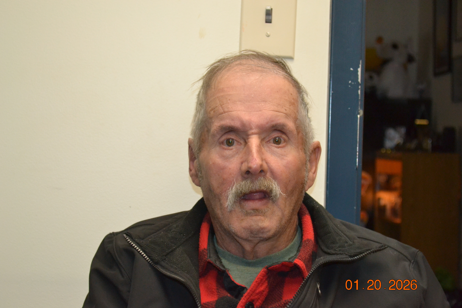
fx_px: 1059
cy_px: 154
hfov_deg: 24.6
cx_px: 231
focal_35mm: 82
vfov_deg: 16.6
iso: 2200
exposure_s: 1/60
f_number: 5.6
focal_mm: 55
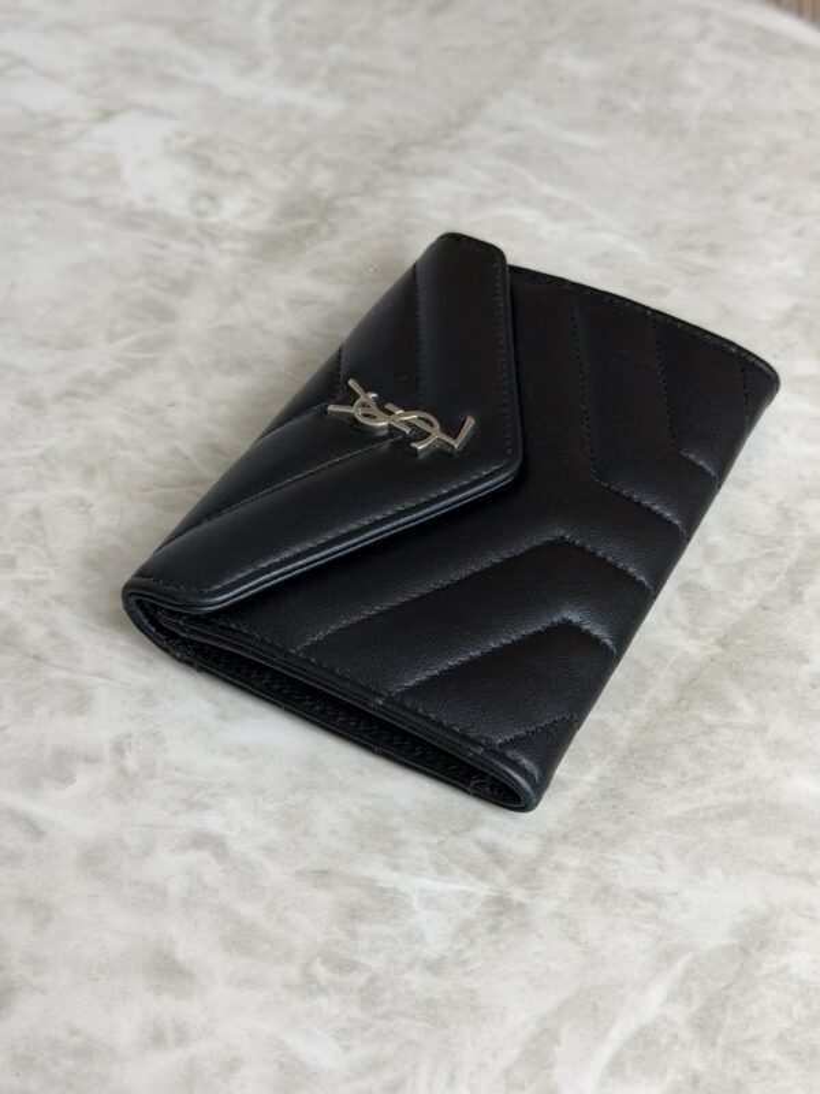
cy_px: 547
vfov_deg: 39.7
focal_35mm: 48
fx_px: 1516
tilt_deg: -47.2
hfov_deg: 30.3
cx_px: 410
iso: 64
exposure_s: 1/120
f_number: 1.78
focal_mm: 6.76
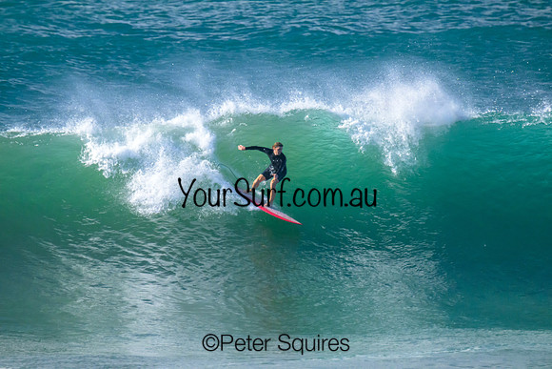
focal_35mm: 800
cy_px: 184
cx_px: 276
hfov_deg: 2.6
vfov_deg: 1.7
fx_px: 12269
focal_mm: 800
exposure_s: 1/2500
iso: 6400
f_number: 11
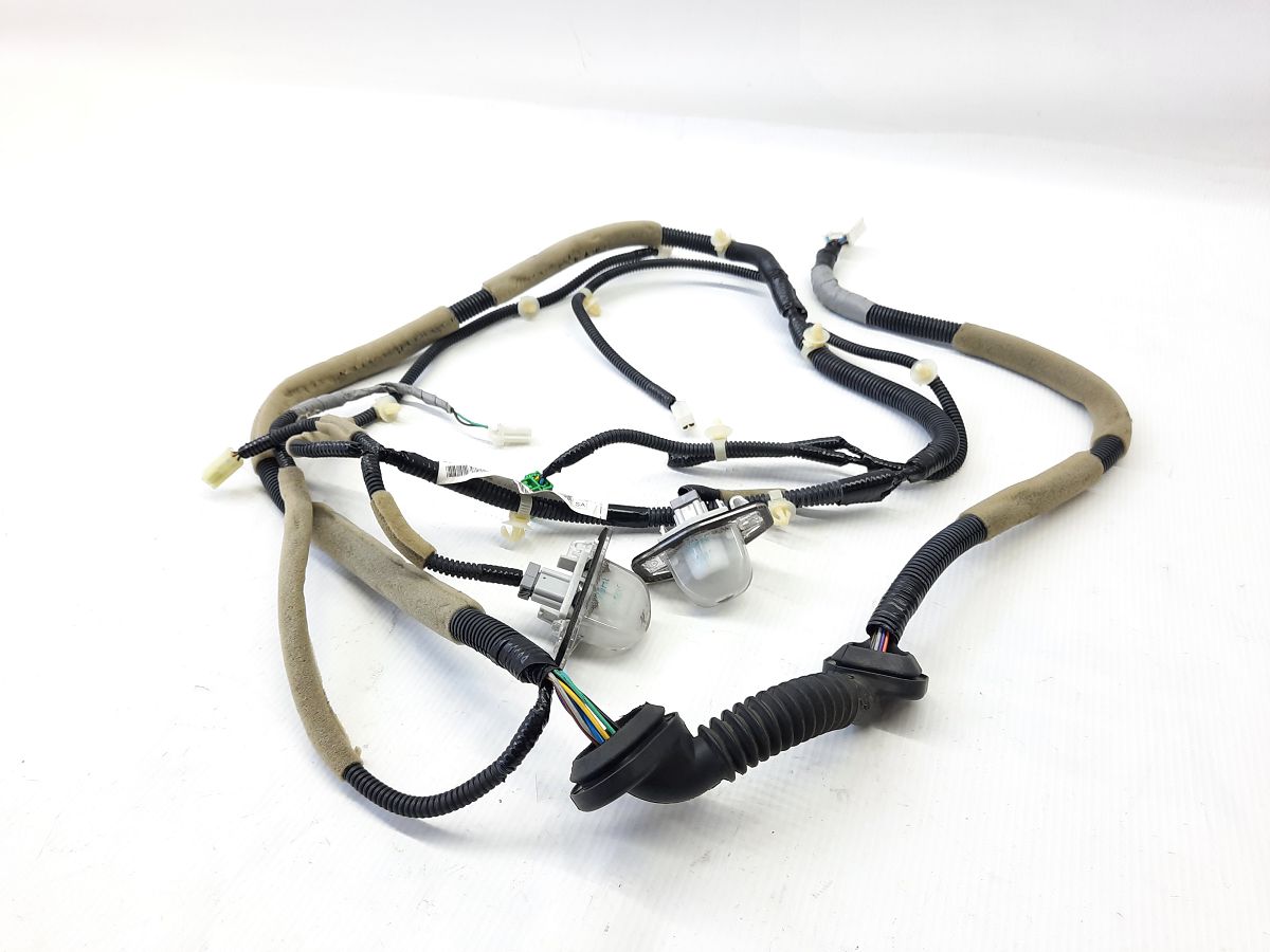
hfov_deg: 69.4
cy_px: 476
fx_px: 917
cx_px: 635
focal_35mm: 25
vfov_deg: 54.9
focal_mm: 4.6
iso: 100
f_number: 2
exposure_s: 1/50
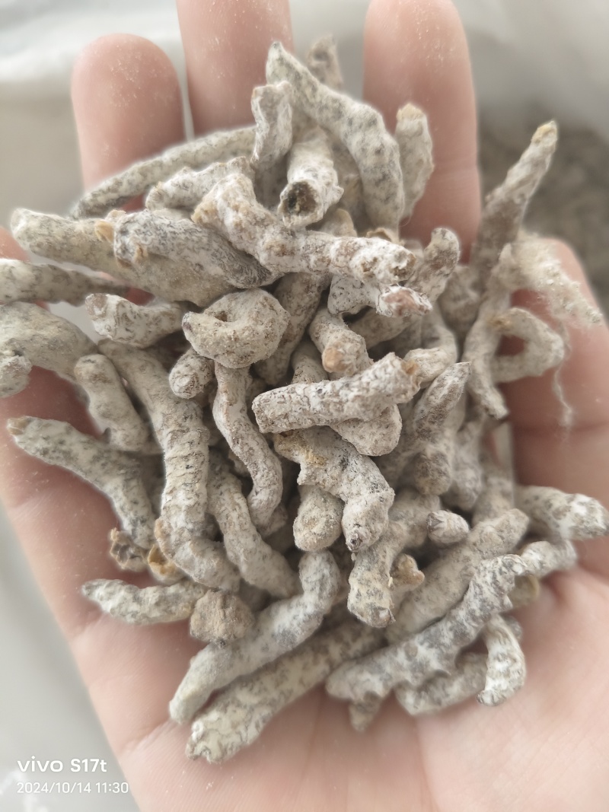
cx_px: 304
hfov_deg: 58.9
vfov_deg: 73.9
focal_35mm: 23
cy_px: 406
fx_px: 540
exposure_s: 1/50
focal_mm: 5.5
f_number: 1.88
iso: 590
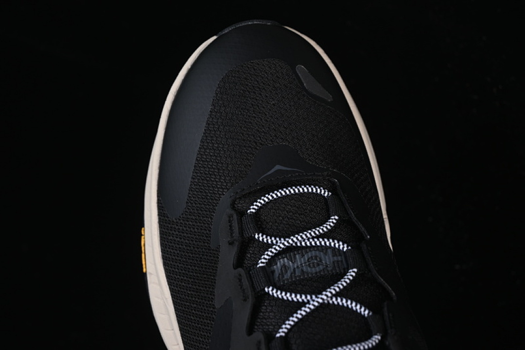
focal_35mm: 75
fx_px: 1094
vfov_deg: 18.2
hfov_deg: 27.0
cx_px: 262
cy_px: 175
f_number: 6.3
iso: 160
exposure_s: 1/60
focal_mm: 50
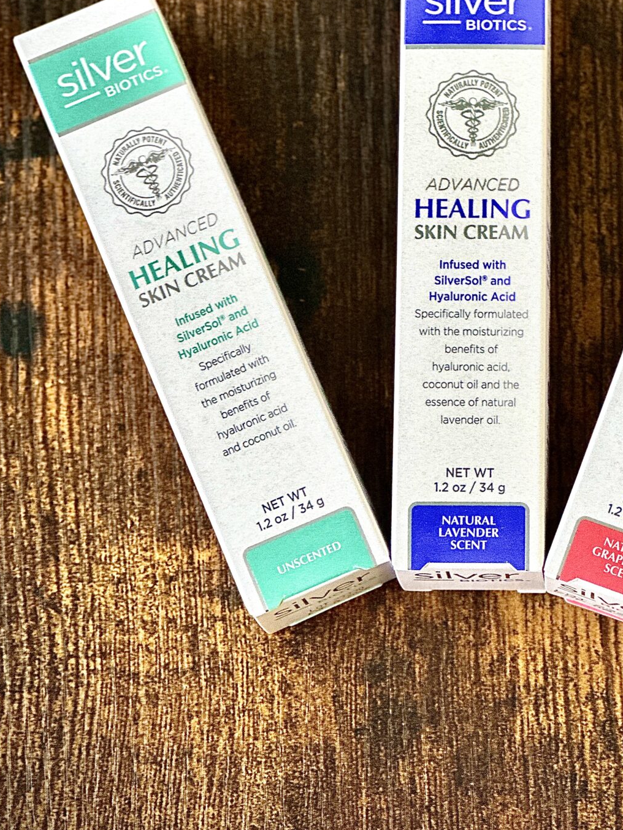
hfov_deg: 12.8
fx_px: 2760
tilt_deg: -77.1
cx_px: 457
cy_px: 298
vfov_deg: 17.1
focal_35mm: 115
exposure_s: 1/40
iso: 160
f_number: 2.8
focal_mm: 9
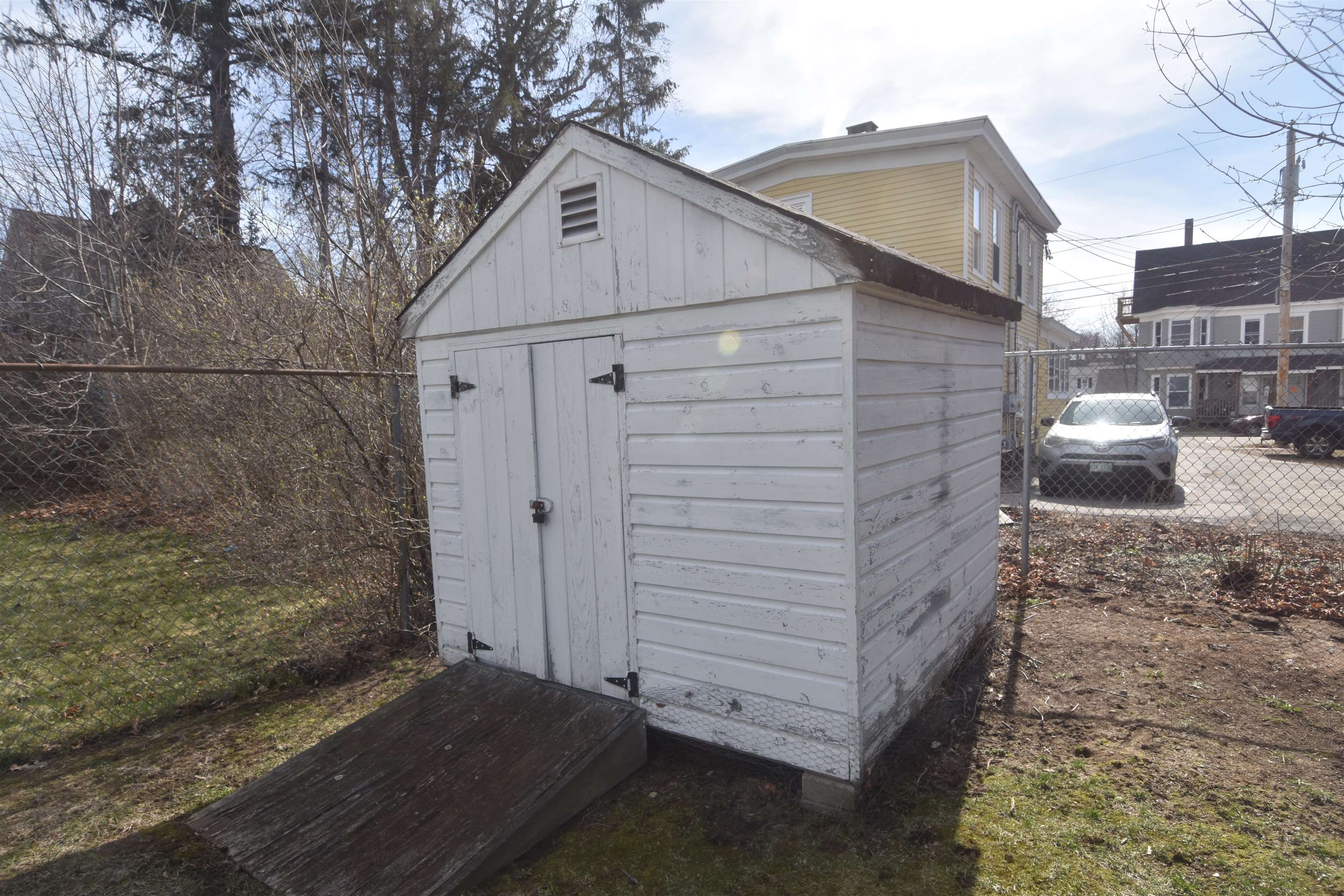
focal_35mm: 20
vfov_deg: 63.2
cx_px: 672
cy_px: 448
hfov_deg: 85.4
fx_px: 728
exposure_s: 1/125
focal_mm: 13
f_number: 11
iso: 100
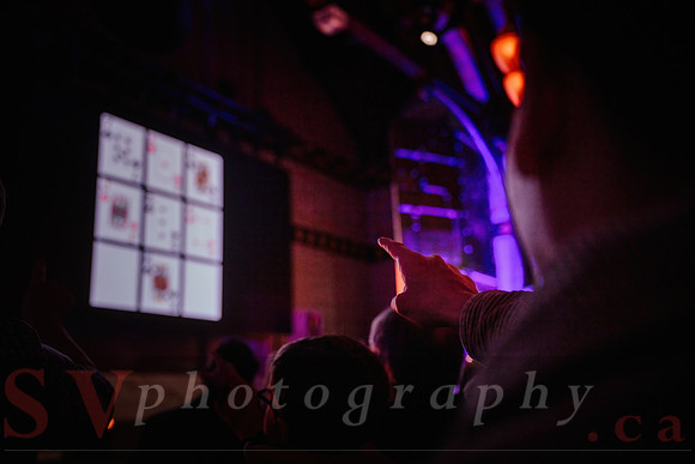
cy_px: 232
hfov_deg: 54.4
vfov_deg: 37.9
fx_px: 676
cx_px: 348
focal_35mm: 35
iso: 1600
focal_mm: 35
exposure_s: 1/320
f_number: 2.8
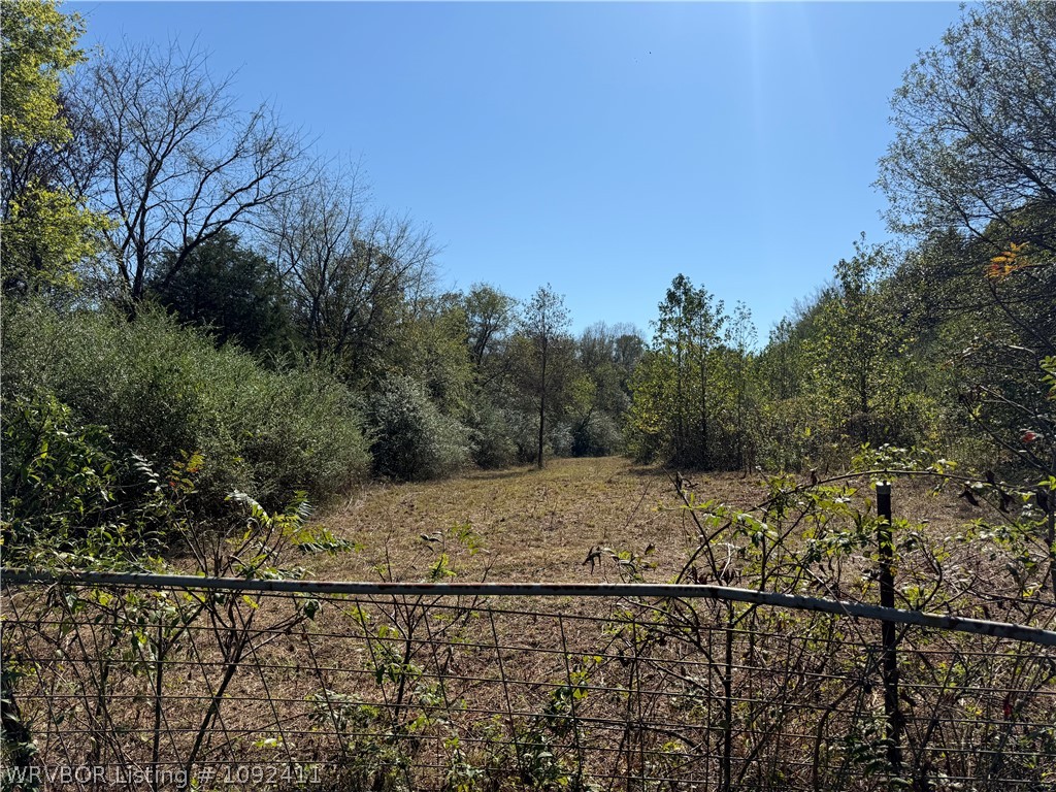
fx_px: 732
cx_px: 528
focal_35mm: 24
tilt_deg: +3.1
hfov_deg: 71.6
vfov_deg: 56.8
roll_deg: -1.5
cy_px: 396
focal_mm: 6.76
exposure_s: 1/6711
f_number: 1.78
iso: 80
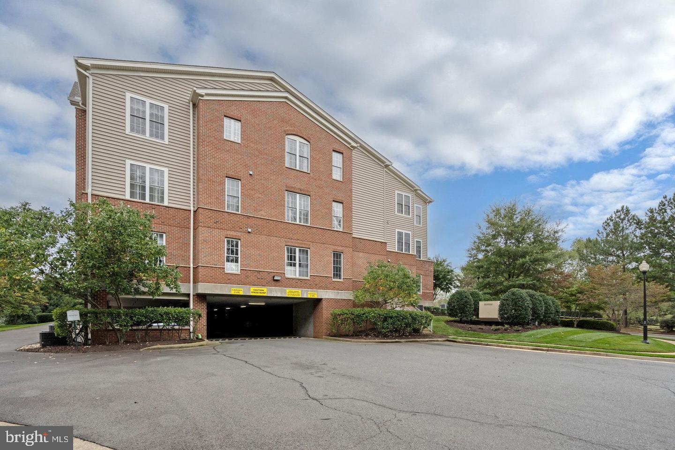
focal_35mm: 16
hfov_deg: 96.7
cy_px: 225
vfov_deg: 73.7
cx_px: 338
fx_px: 300
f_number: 8
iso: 1250
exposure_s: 1/4000
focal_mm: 16
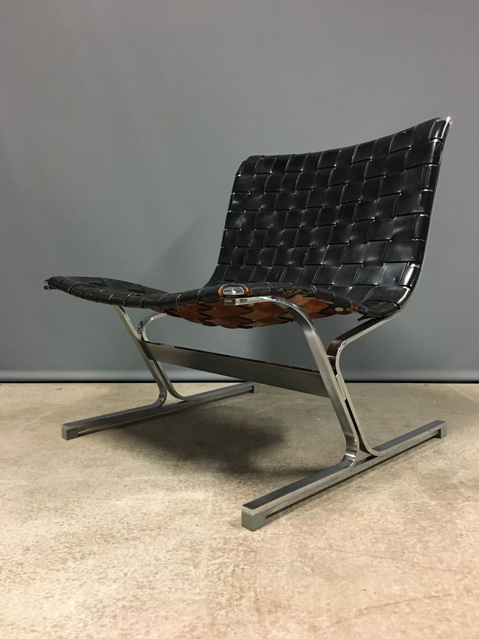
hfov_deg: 48.2
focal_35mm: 29
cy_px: 320
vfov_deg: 61.7
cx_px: 240
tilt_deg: -7.7
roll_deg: -0.6
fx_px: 535
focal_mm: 4.15
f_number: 2.2
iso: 250
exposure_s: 1/17
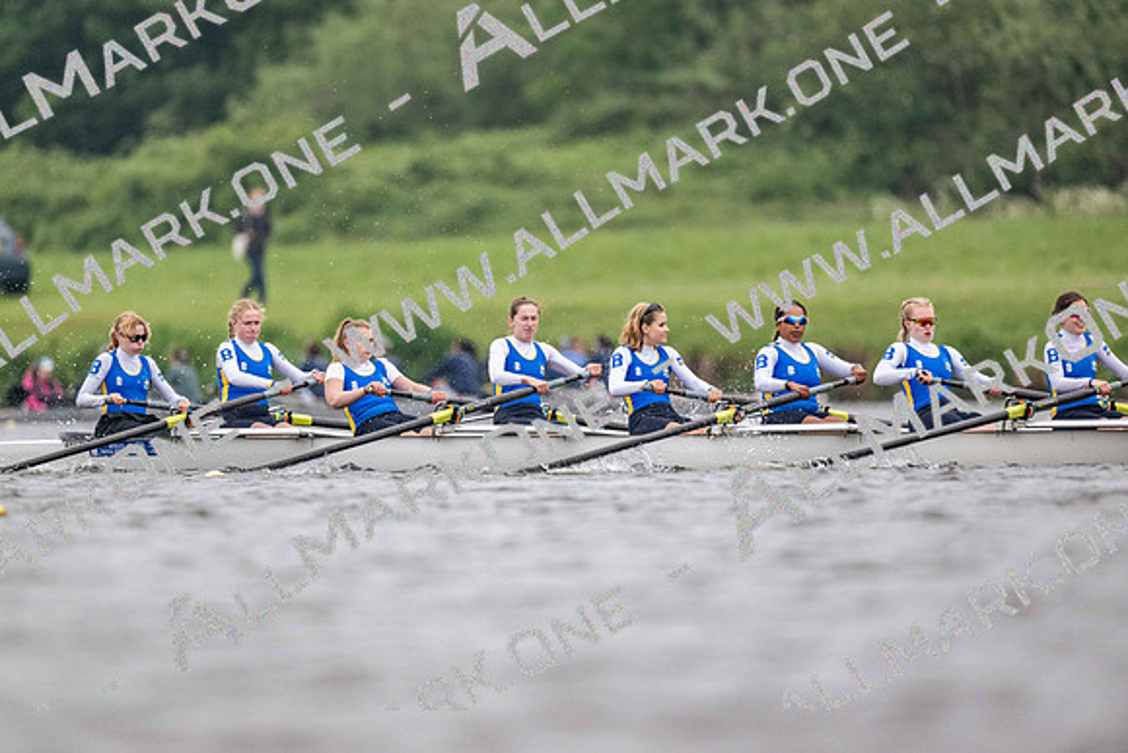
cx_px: 564
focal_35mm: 600
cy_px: 376
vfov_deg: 2.3
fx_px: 18804
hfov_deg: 3.4
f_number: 4
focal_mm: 600
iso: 2500
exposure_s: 1/2000
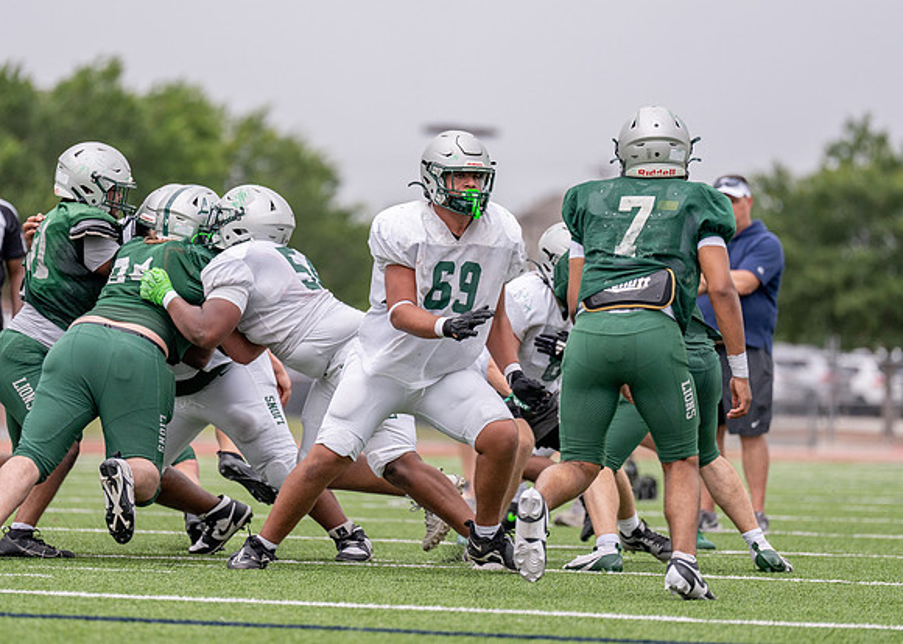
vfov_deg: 5.2
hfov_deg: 7.2
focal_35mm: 278
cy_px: 288
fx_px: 7127
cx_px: 415
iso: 320
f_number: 2.8
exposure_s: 1/3200
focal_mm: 200
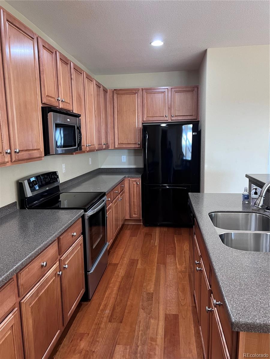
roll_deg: +0.7
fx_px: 270
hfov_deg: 53.1
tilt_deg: -8.1
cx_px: 135
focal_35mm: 26
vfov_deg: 67.3
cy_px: 180
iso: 200
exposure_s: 1/60
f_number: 1.5
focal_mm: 5.7
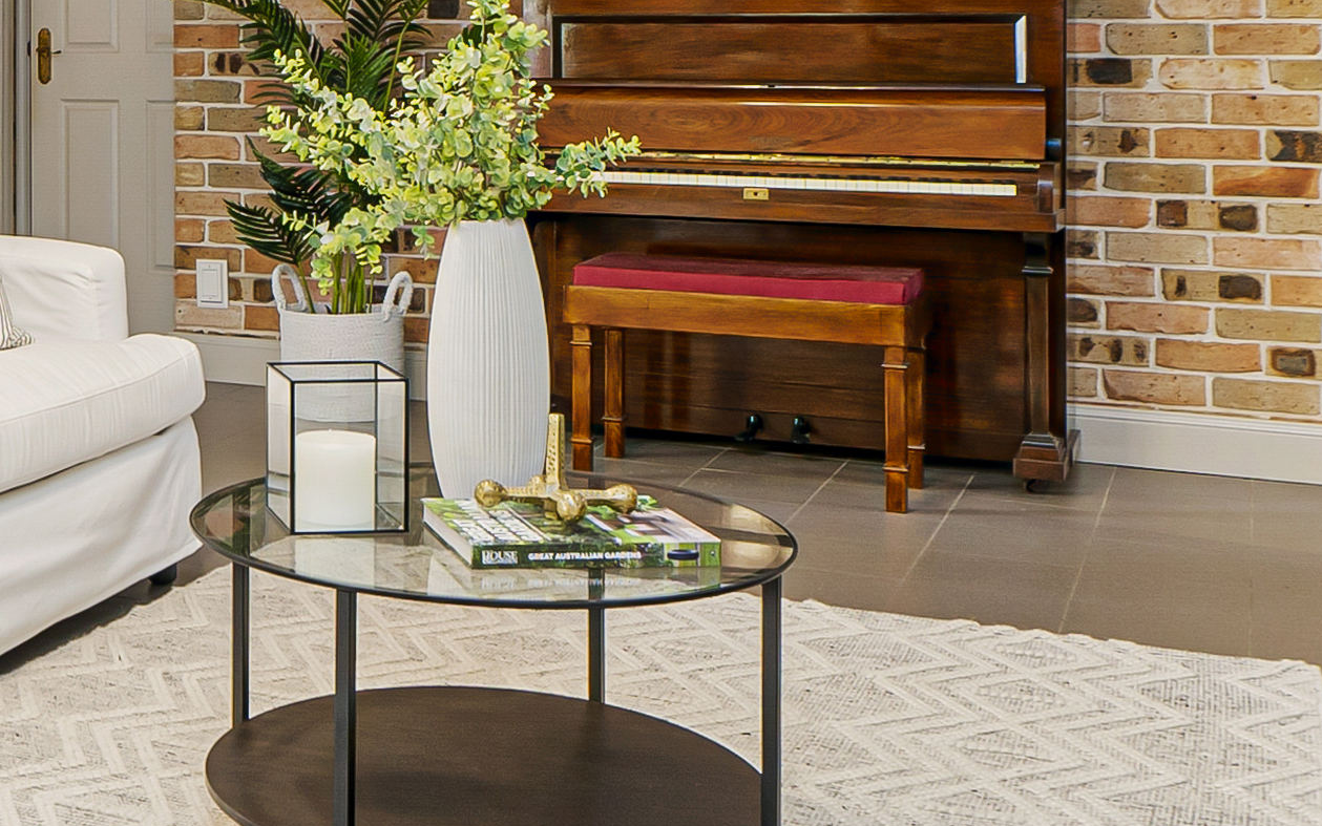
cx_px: 77
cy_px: 34
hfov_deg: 34.4
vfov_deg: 22.8
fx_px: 1982
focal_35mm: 55
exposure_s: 1/1.67
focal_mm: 16
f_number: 8
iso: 200
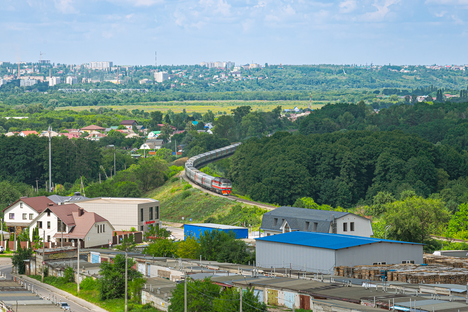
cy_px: 156
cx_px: 234
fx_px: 1560
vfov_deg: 11.4
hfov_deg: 17.1
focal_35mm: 120
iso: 140
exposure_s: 1/400
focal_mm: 120
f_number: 8
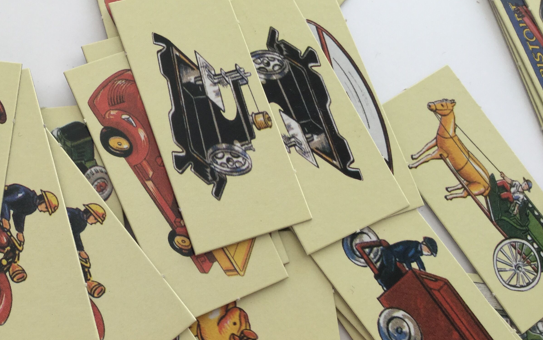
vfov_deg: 28.4
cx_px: 174
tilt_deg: -74.3
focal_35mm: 45
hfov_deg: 43.6
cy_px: 228
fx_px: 666
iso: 32
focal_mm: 3.3
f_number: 2.4
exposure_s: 1/100
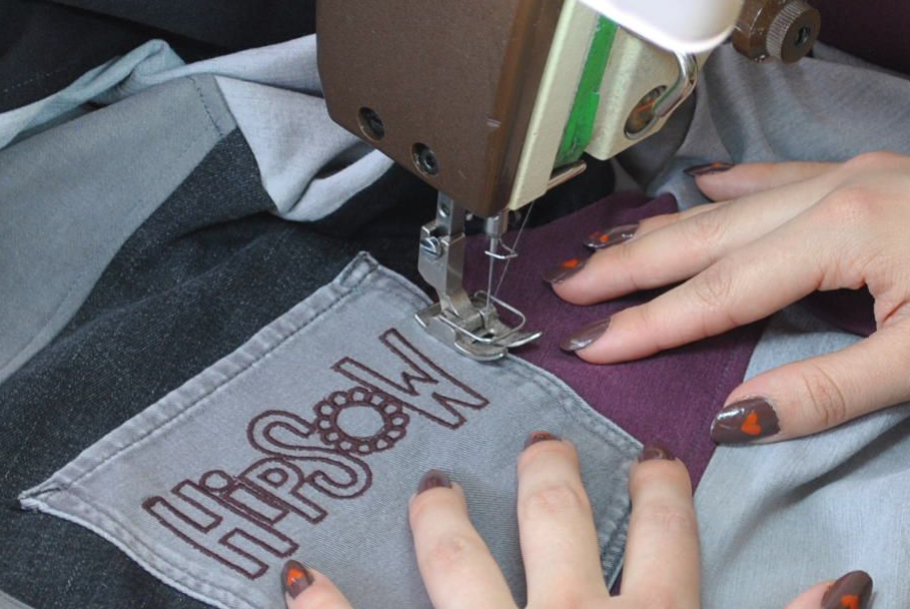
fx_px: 3719
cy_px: 385
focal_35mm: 147
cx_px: 589
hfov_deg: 13.9
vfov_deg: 9.4
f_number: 5.3
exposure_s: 1/30
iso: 200
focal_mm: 46
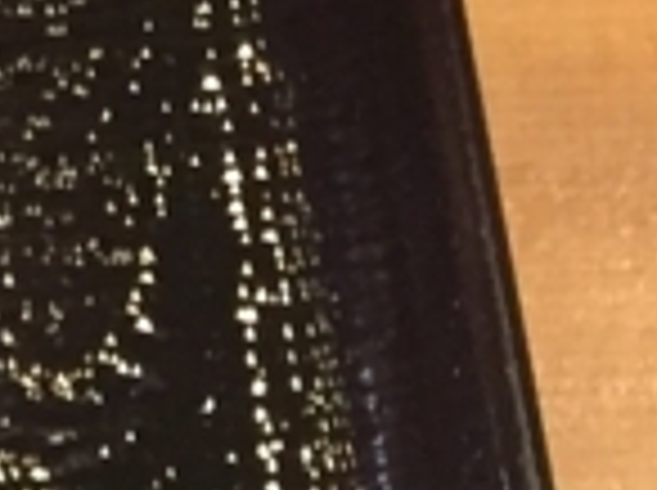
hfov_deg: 7.9
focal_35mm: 204
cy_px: -967
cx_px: -1544
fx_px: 3865
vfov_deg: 6.6
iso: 125
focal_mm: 4.15
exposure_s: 1/30
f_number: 2.2
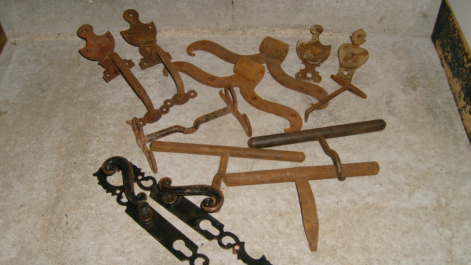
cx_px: 234
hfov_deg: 51.6
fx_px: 487
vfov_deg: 30.4
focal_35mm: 39
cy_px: 143
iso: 100
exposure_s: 1/45
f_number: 2.8
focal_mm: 5.8
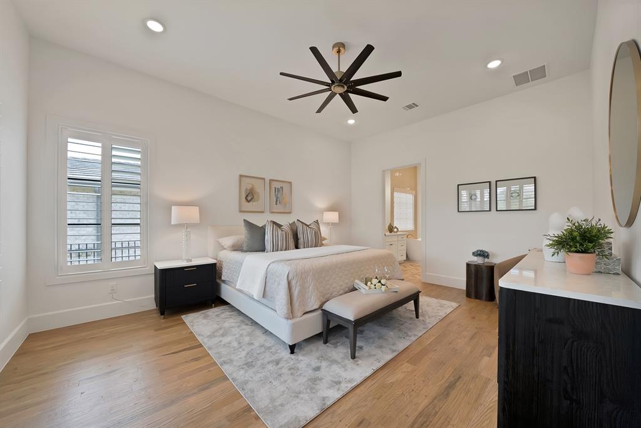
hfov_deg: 112.6
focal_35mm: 12
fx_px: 214
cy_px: 214
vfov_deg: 90.0
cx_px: 320
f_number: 9
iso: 640
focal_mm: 12
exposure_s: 1/13
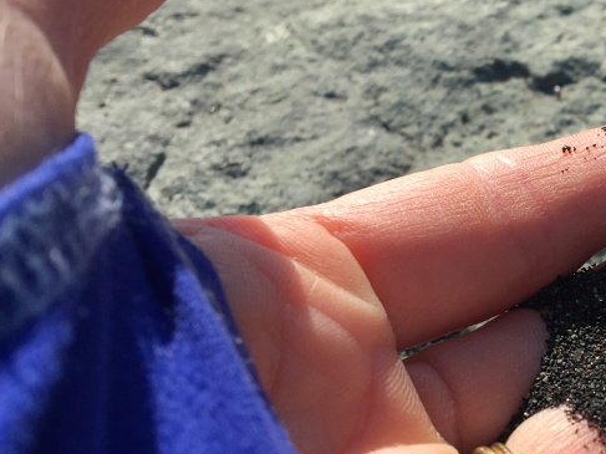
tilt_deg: -45.7
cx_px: 589
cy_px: 223
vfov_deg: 24.0
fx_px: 1068
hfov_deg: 29.8
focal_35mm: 61
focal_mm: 4.15
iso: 25
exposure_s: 1/1479
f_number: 2.2
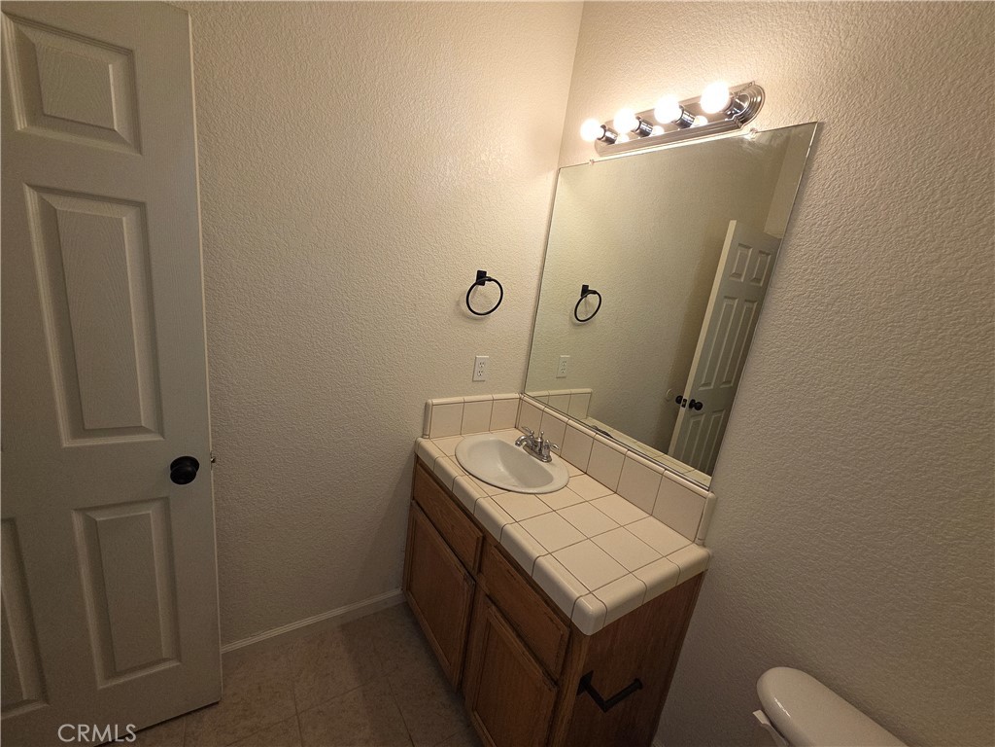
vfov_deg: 89.9
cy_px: 374
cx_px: 498
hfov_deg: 106.2
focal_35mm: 13
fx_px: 374
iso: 80
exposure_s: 1/120
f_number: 2.2
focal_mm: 2.2
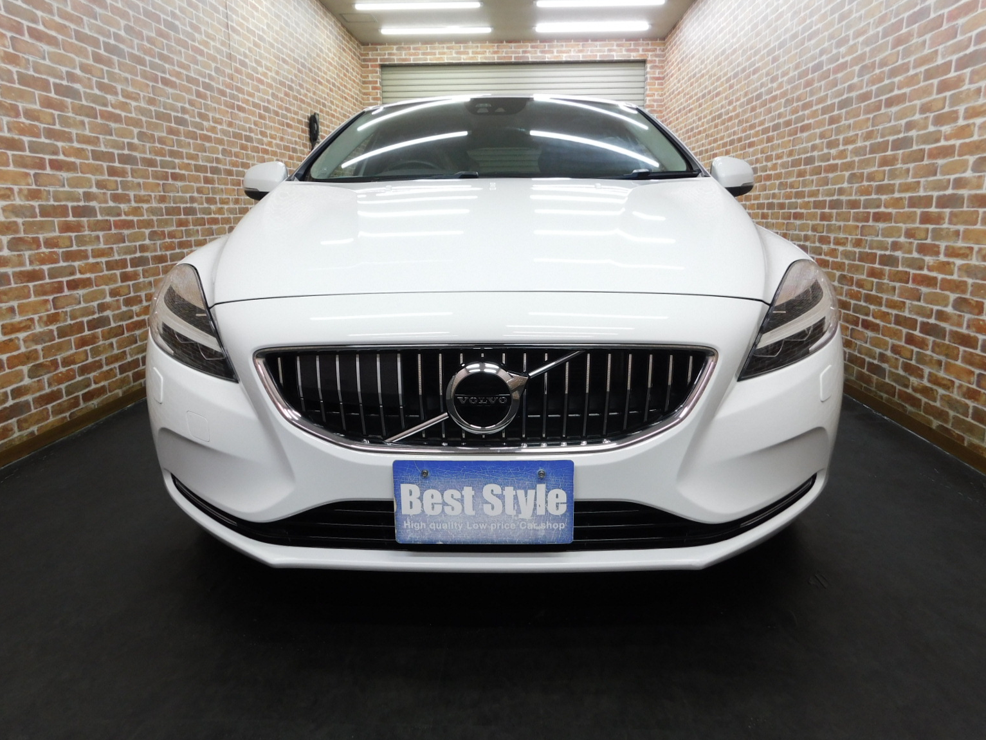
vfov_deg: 56.8
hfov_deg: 71.6
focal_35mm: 24
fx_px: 684
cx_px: 491
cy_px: 366
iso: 160
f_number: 3
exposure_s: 1/30
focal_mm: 4
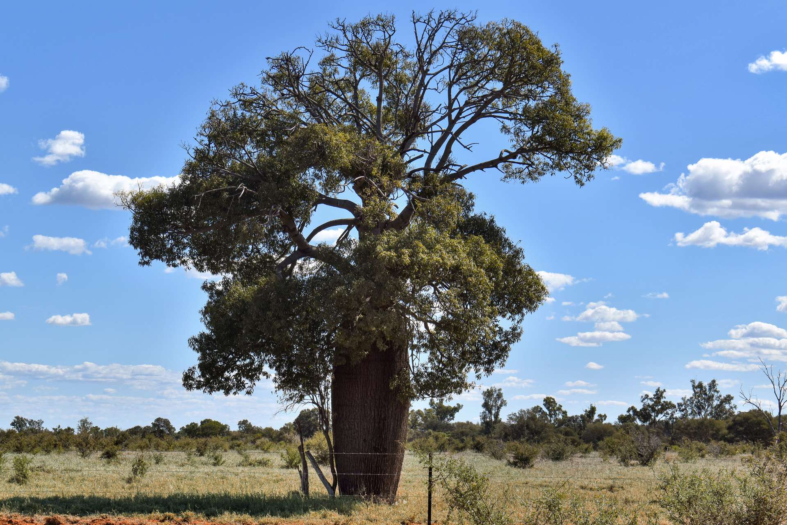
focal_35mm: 82
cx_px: 394
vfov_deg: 16.6
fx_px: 1803
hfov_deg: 24.6
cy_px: 262
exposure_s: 1/500
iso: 200
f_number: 11
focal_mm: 55
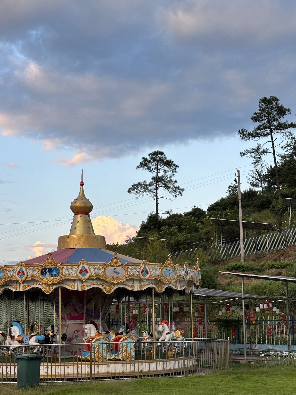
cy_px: 237
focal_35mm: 59
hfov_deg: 24.8
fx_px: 673
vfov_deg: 32.6
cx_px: 134
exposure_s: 1/446
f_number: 1.78
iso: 64
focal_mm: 6.86
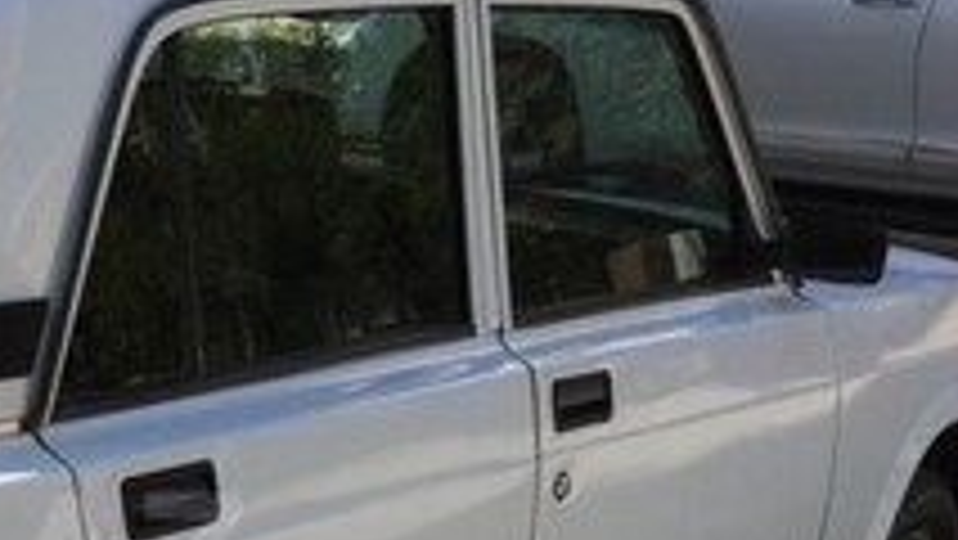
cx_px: -216
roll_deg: -1.9
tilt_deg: -14.9
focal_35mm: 98
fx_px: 2490
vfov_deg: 12.2
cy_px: 560
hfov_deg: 20.3
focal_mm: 4.15
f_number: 2.2
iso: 32
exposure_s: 1/1799
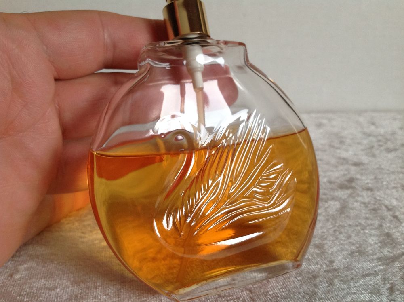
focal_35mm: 35
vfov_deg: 40.6
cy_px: 151
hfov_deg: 52.7
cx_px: 202
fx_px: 408
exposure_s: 1/15
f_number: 2.4
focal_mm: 4.28
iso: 125
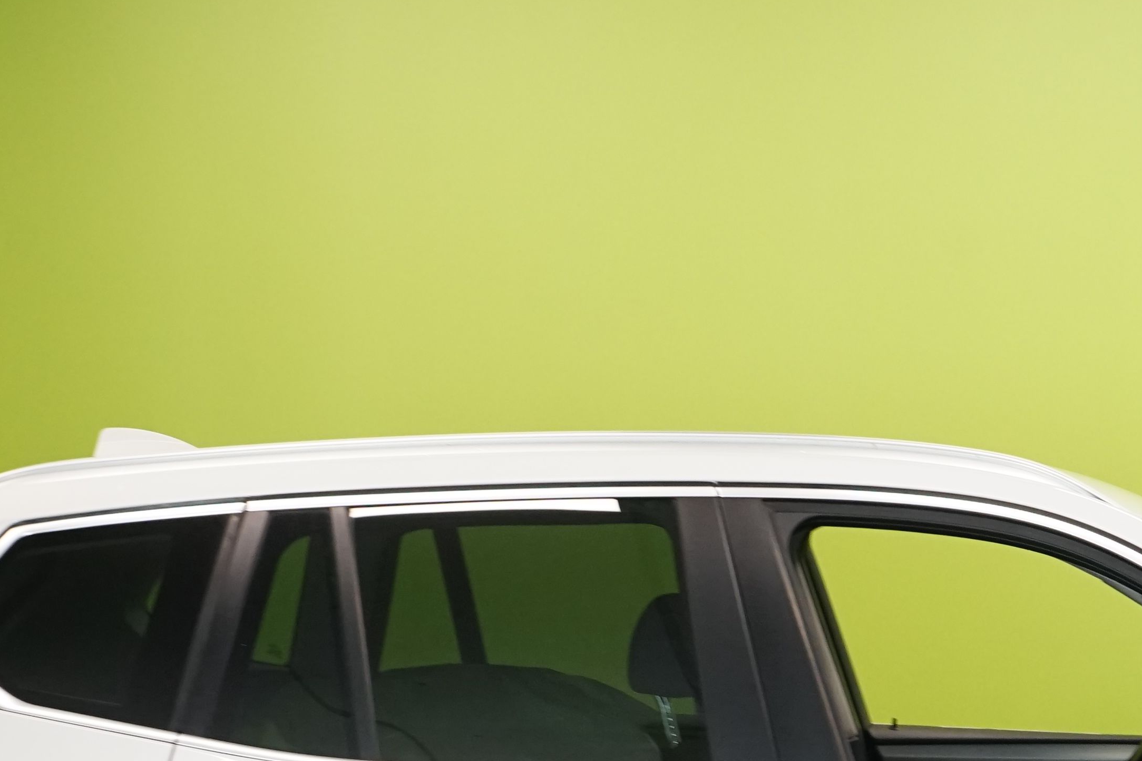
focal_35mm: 108
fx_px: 3425
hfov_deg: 18.7
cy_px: 854
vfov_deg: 12.4
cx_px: 939
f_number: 7.1
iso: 1600
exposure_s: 1/30
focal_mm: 39
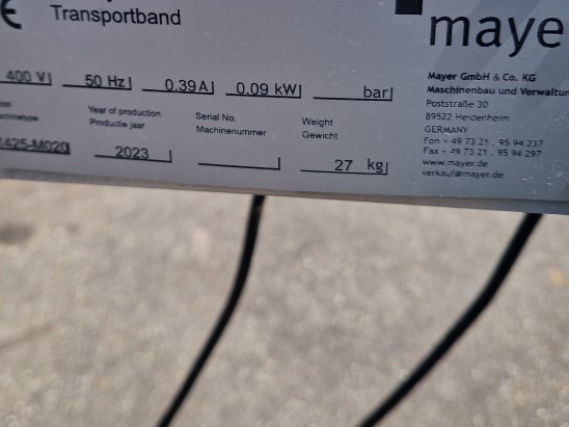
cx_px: 267
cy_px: 79
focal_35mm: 43
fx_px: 707
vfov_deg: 32.6
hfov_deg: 43.8
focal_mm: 5.4
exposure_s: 1/1468
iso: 50
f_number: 1.8
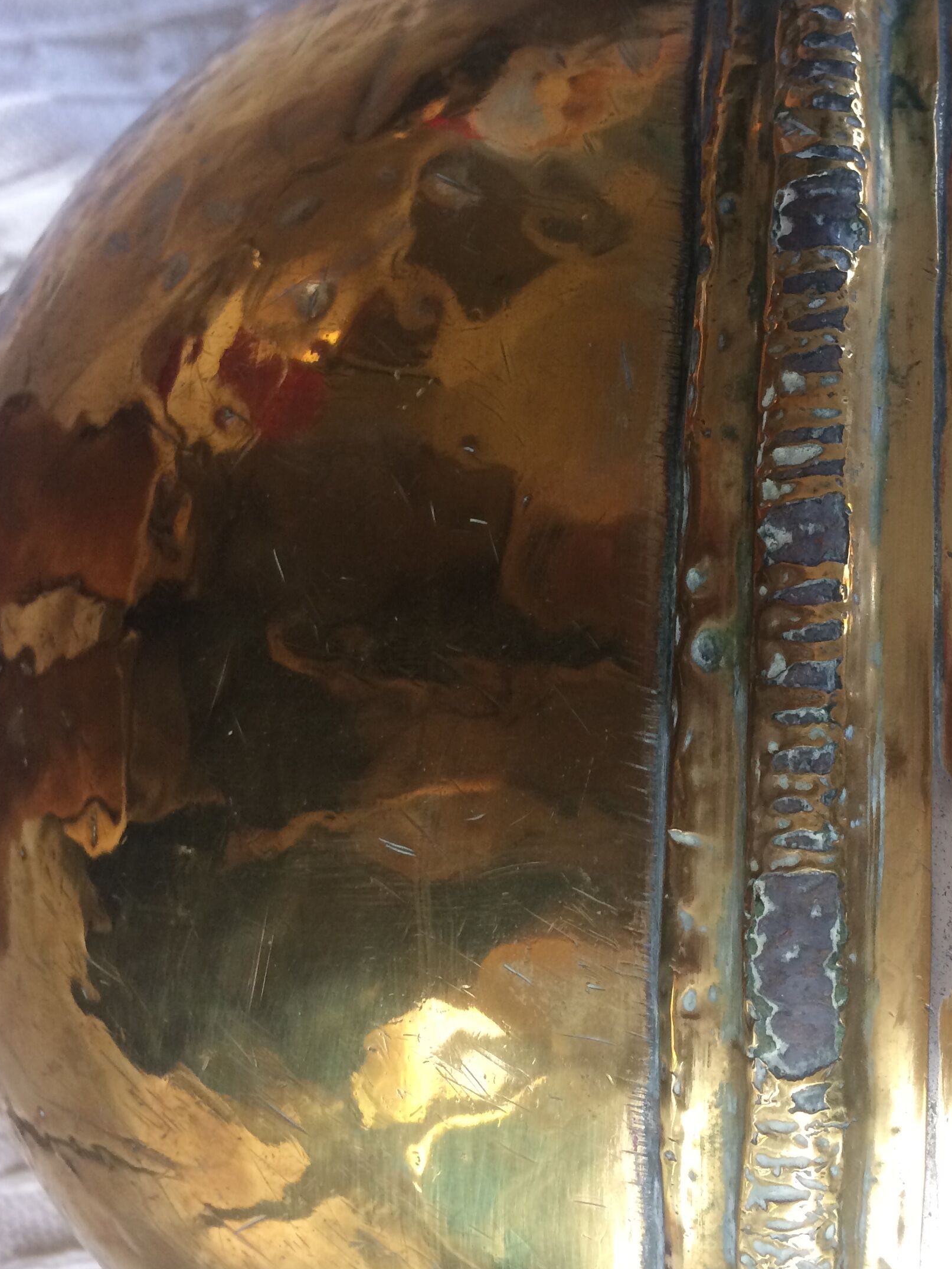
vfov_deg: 42.7
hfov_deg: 32.5
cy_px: 489
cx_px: 670
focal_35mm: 44
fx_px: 1614
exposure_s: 1/33
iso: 80
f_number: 2.2
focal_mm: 4.15
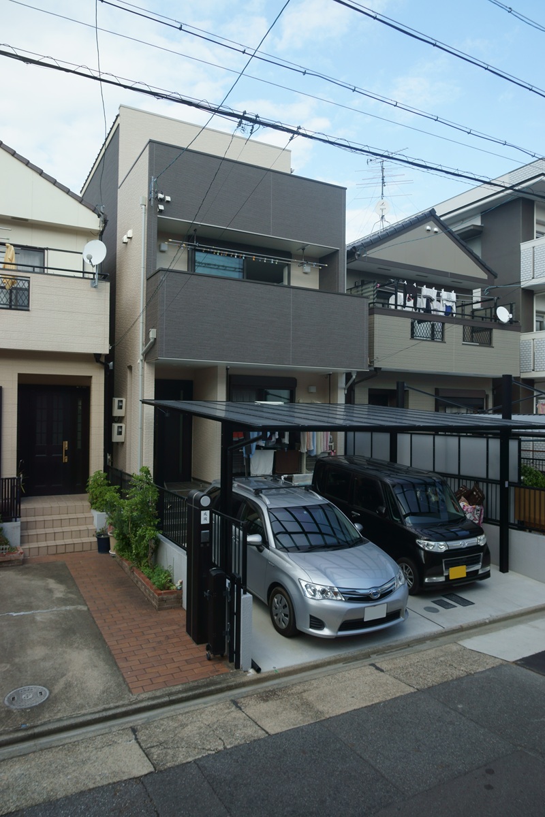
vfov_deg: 73.7
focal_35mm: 24
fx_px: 545
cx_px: 272
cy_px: 408
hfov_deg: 53.1
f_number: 5.6
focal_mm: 16
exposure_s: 1/60
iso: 100
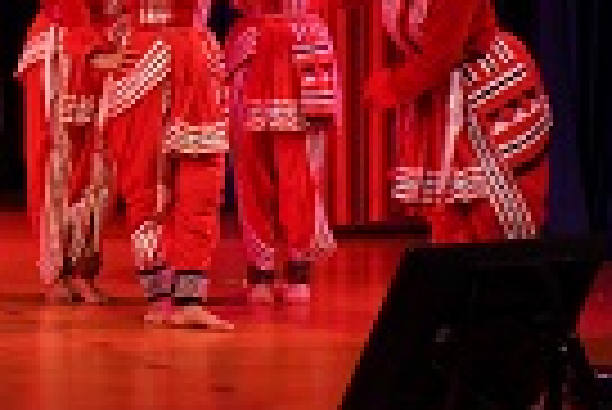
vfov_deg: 12.0
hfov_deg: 16.9
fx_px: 1940
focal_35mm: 114
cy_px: 74
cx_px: -171
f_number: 3.5
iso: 2500
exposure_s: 1/125
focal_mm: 31
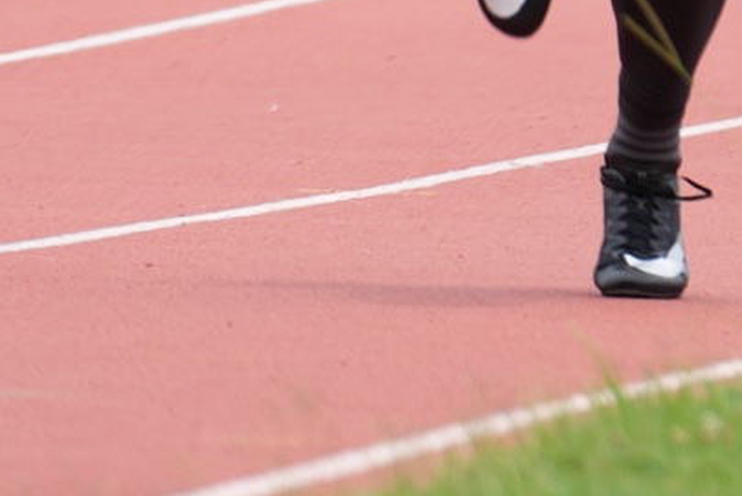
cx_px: 1337
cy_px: -592
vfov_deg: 1.1
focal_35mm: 1282
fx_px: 26442
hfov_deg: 1.6
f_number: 4
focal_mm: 180
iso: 125
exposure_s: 1/1000
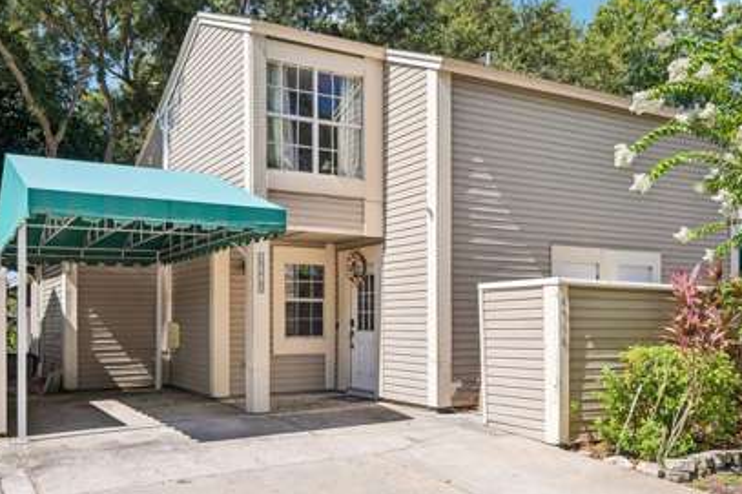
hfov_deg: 57.2
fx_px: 680
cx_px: 337
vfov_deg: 39.9
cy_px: 245
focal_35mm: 33
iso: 400
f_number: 8
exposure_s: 1/1000
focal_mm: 28
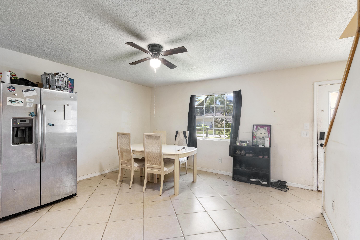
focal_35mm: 16
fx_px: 160
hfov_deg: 96.7
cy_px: 120
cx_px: 180
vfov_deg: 73.7
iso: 800
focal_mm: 16
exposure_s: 1/3
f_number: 8
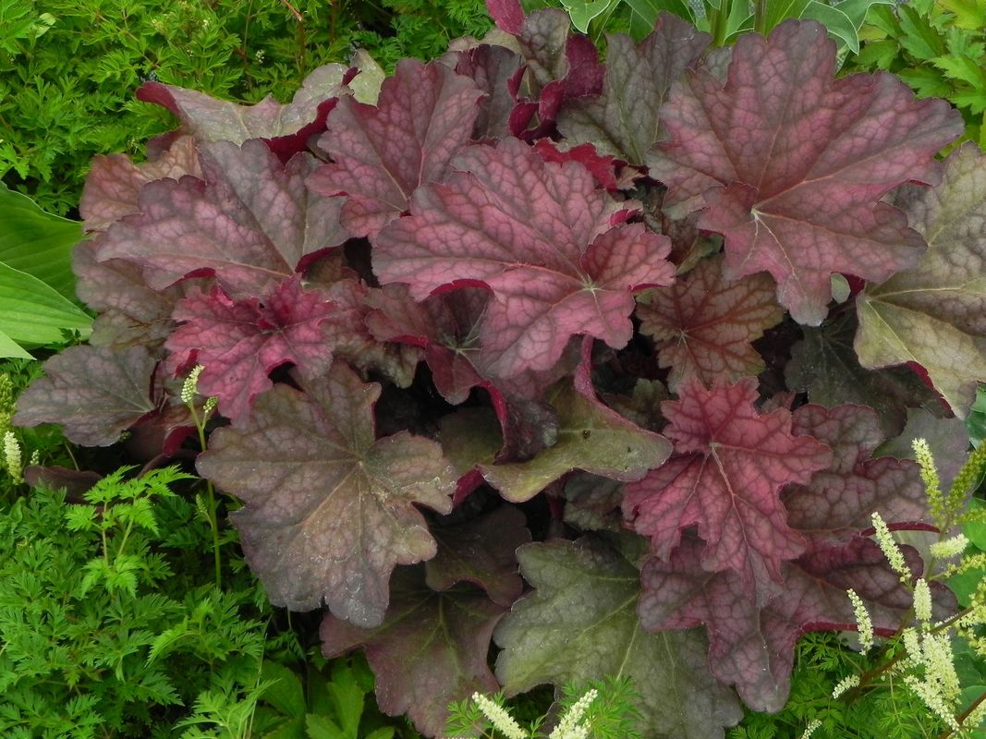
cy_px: 370
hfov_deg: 23.0
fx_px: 2421
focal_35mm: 85
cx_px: 493
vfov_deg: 17.4
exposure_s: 1/200
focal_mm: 15.1
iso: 160
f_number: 5
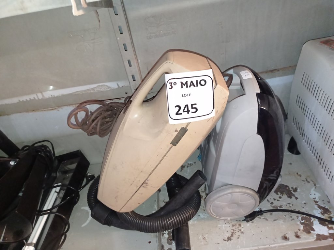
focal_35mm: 28
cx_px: 167
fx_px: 270
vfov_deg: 49.7
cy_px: 125
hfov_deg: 63.5
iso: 713
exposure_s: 1/24
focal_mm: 4.7
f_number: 1.79
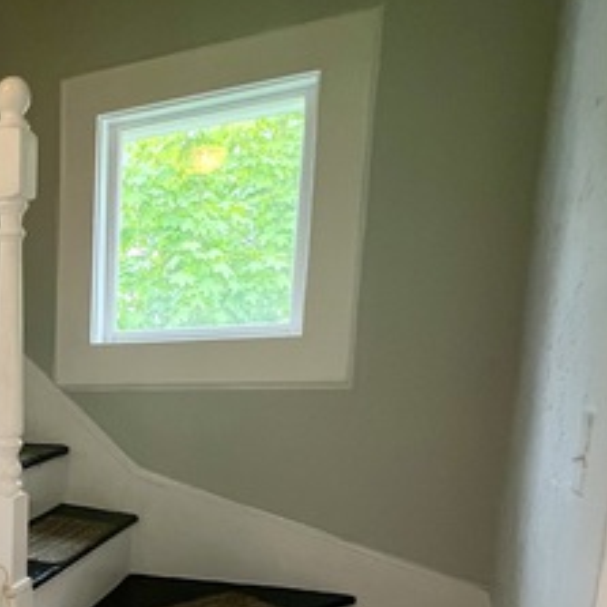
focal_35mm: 36
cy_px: 523
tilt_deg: -9.5
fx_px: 714
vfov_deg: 42.9
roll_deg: +0.1
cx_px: -91
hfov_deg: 37.1
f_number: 1.8
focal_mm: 1.57
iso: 160
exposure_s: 1/120
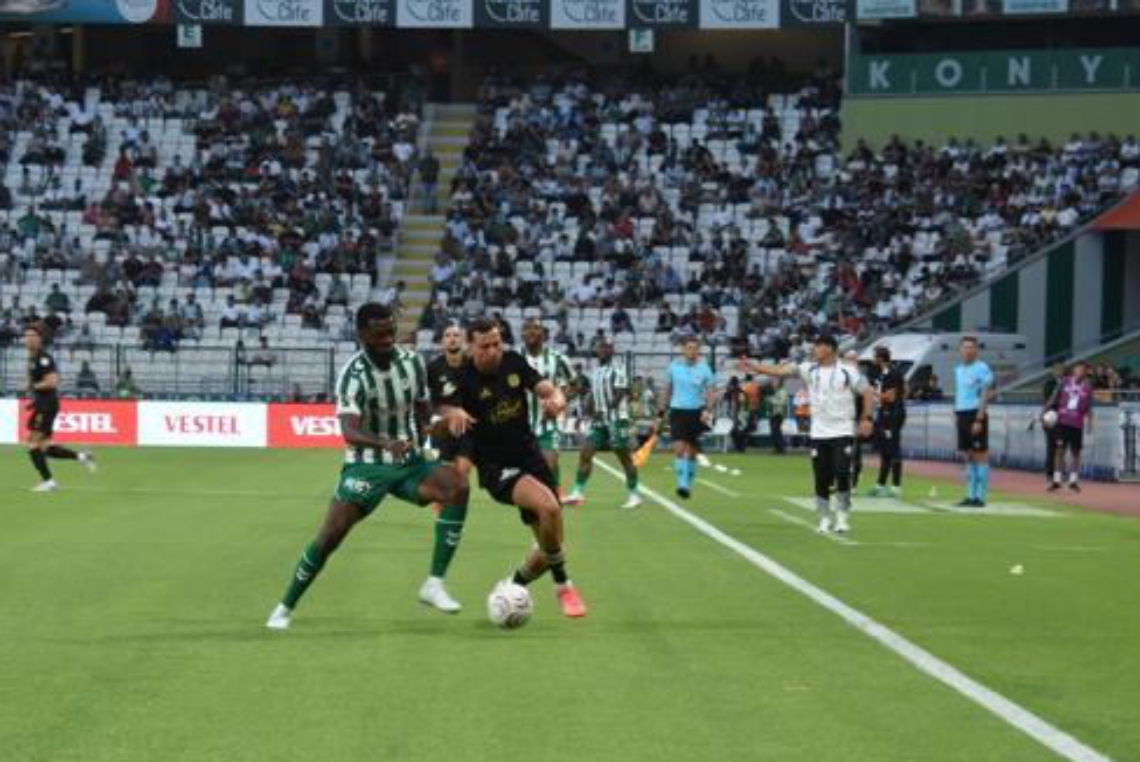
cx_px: 492
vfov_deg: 8.1
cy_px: 423
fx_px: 5386
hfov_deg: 12.1
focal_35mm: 170
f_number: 5.6
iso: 1000
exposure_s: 1/250
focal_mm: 90
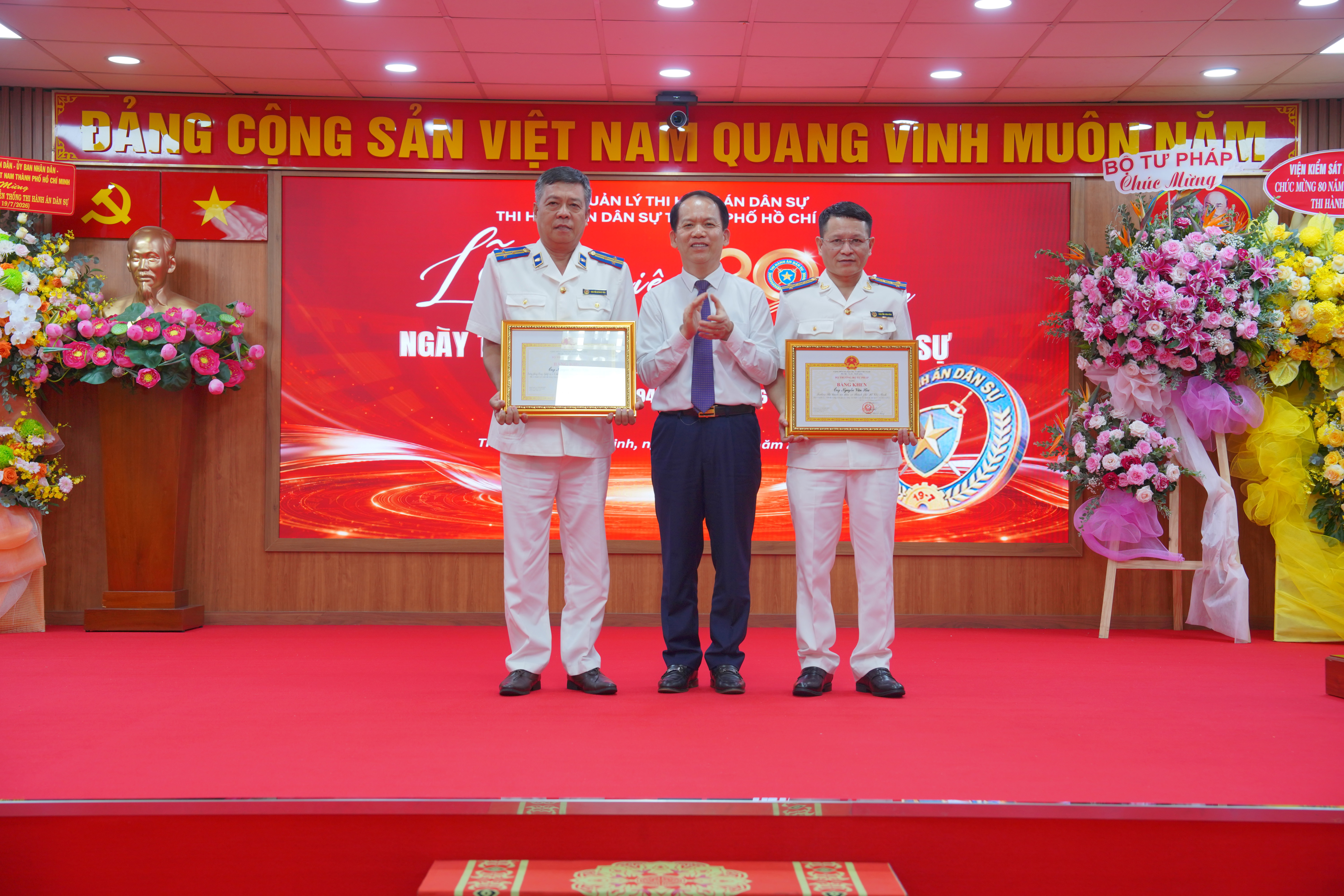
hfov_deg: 39.6
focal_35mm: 50
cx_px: 672
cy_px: 448
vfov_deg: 27.0
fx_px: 1867
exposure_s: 1/100
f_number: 4
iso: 500
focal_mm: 50
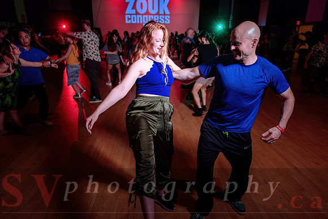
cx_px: 164
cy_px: 110
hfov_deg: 72.1
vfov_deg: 51.8
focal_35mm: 25
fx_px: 225
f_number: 2.8
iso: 1000
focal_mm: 24
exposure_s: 1/60
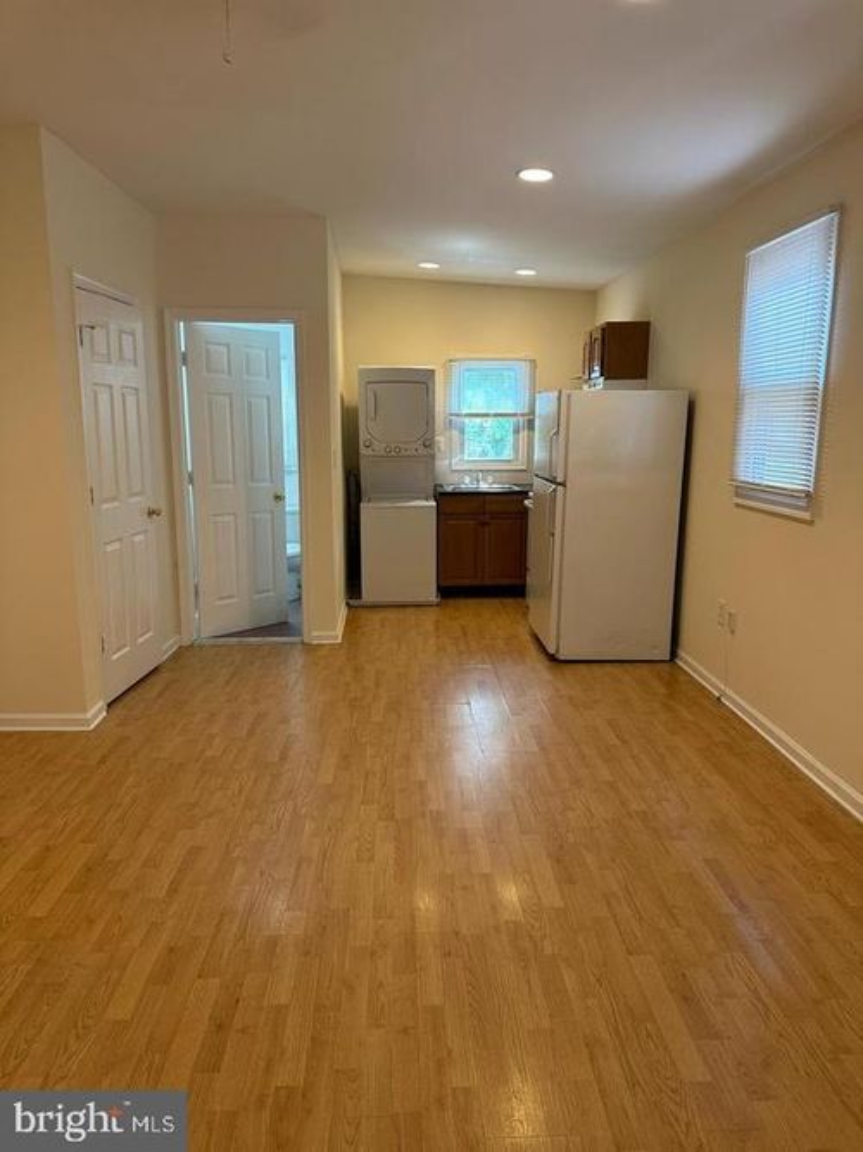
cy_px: 576
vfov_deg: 71.6
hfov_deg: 56.8
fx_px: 798
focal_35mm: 24
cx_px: 432
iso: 160
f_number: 1.78
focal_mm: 6.86
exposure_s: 1/60
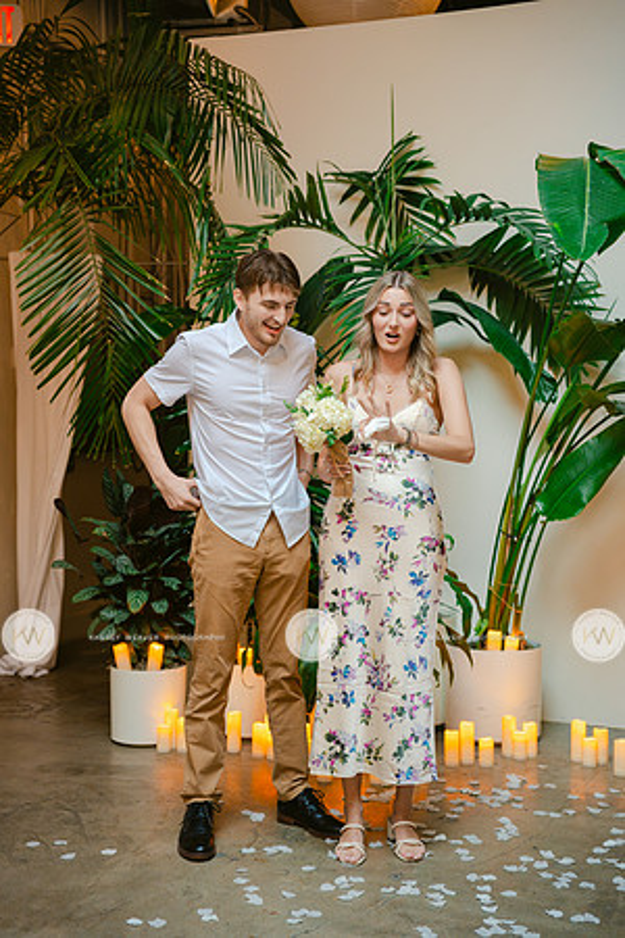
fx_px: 1424
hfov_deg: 24.7
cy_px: 469
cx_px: 312
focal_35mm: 55
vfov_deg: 36.4
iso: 1000
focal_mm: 54.7
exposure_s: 1/250
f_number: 2.8
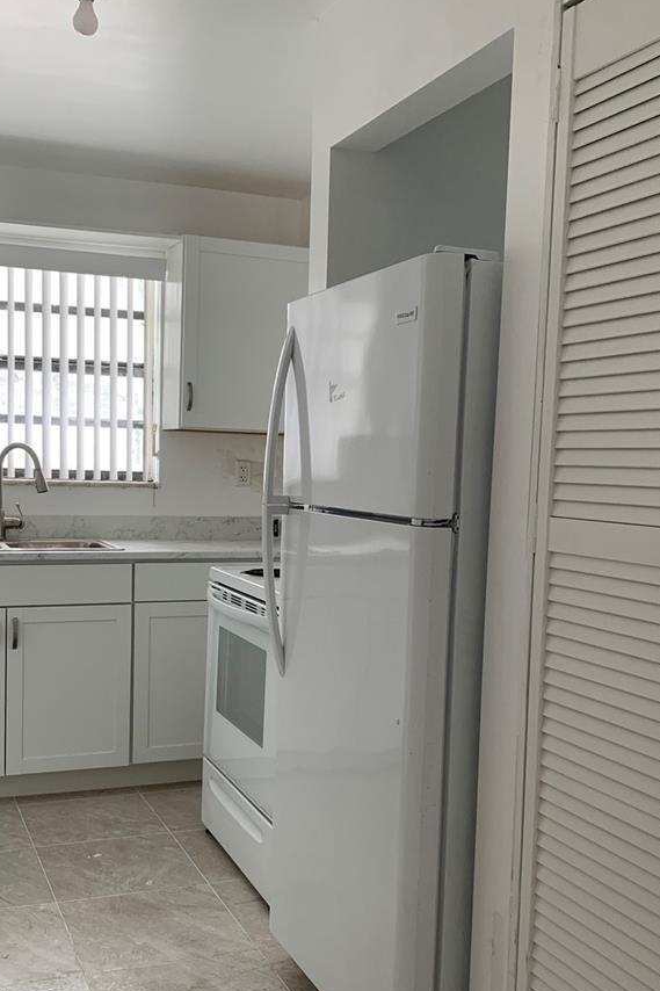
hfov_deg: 35.0
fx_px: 1045
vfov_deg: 50.6
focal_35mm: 38
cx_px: 281
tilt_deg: -4.4
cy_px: 560
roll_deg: -1.8
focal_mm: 4.25
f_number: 1.8
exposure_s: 1/121
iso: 80
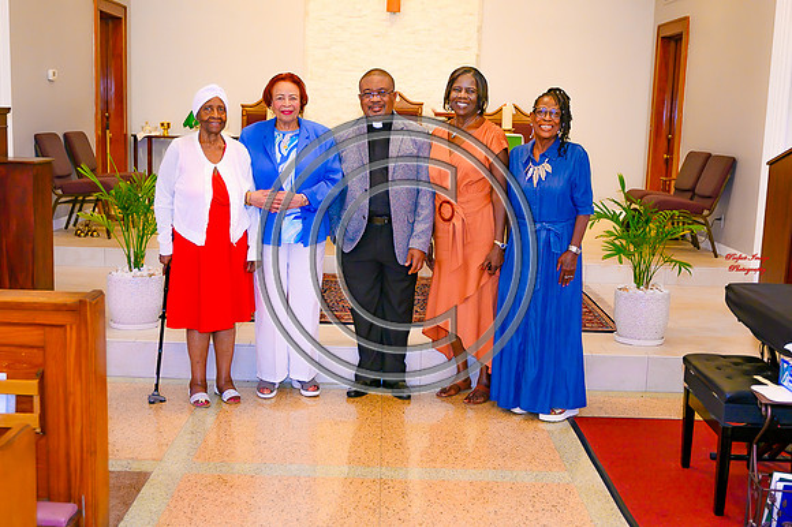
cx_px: 396
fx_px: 923
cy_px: 264
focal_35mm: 42
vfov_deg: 31.9
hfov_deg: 46.4
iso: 72
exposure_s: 1/50
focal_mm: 28
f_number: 2.8
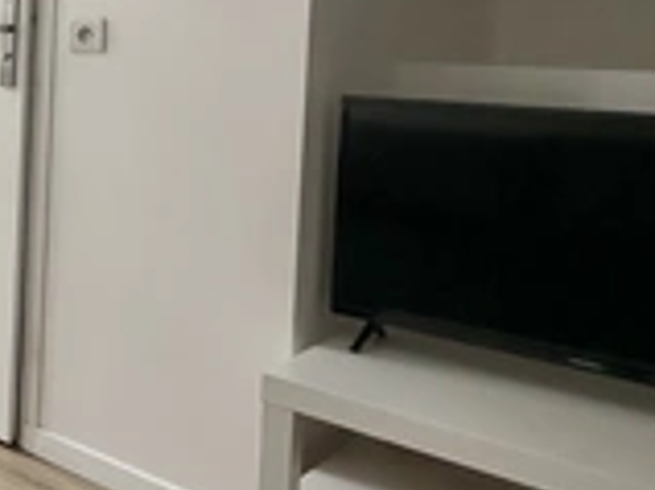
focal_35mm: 47
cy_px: 70
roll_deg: -1.1
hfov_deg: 29.0
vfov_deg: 29.8
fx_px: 889
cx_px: -278
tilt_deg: -1.1
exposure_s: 1/432
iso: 40
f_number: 2.2
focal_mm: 2.22
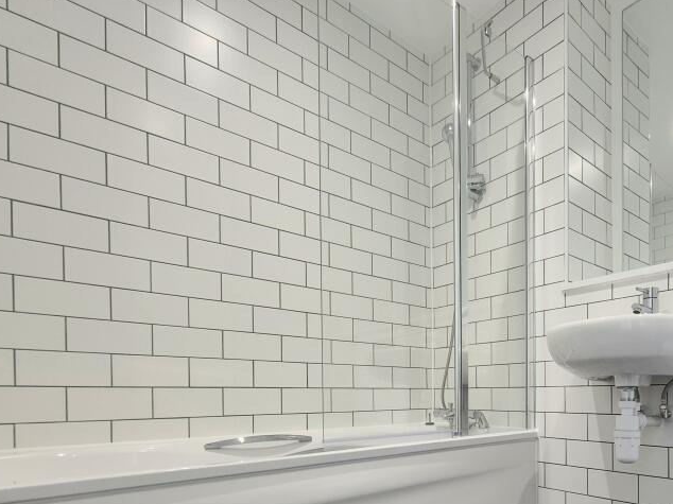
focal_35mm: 21
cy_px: 401
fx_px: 408
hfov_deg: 74.0
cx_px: 496
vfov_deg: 58.7
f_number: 2.2
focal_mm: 2.2
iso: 125
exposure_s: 1/50
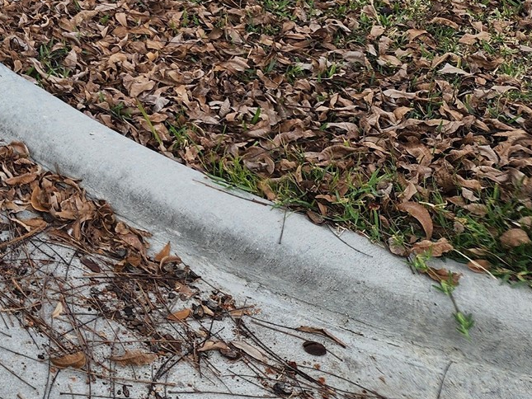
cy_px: -182
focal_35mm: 73
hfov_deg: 22.9
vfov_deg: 18.2
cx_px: -205
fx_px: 1122
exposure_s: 1/550
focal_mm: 6.4
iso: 12
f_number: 1.8
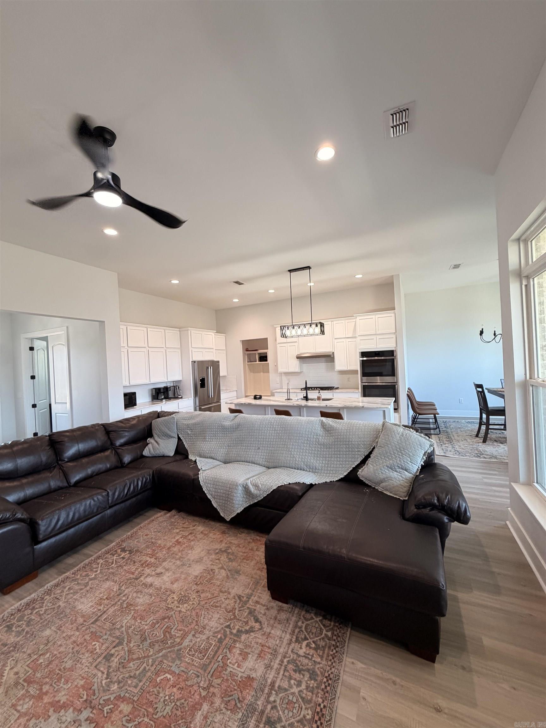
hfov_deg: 85.7
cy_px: 364
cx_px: 273
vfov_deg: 102.1
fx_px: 294
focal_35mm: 14
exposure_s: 1/120
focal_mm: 2.22
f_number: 2.2
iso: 160
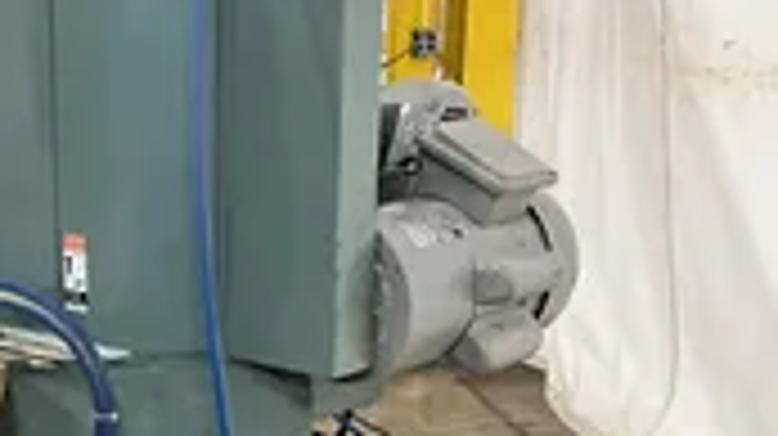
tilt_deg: -15.5
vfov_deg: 16.2
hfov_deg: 28.2
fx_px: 1505
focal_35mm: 73
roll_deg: +1.6
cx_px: 126
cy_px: 436
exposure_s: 1/40
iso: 320
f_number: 1.8
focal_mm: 3
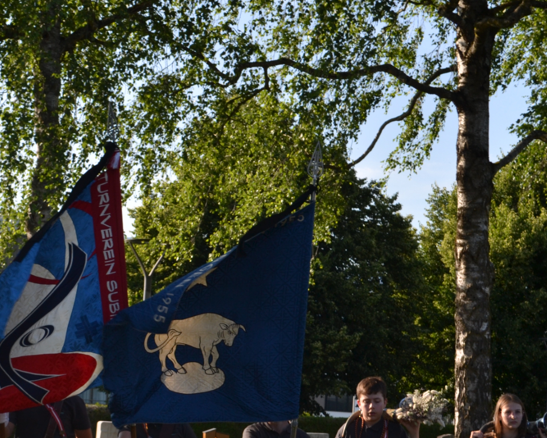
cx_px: 118
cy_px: 349
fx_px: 1554
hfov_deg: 19.8
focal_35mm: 96
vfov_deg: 15.9
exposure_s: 1/200
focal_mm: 32
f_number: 8
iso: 100
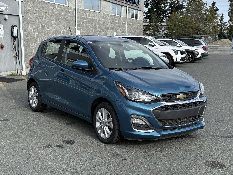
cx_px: 116
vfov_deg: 30.3
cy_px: 88
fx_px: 323
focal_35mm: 48
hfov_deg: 39.7
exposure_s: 1/2667
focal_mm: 6.76
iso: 64
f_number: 1.78
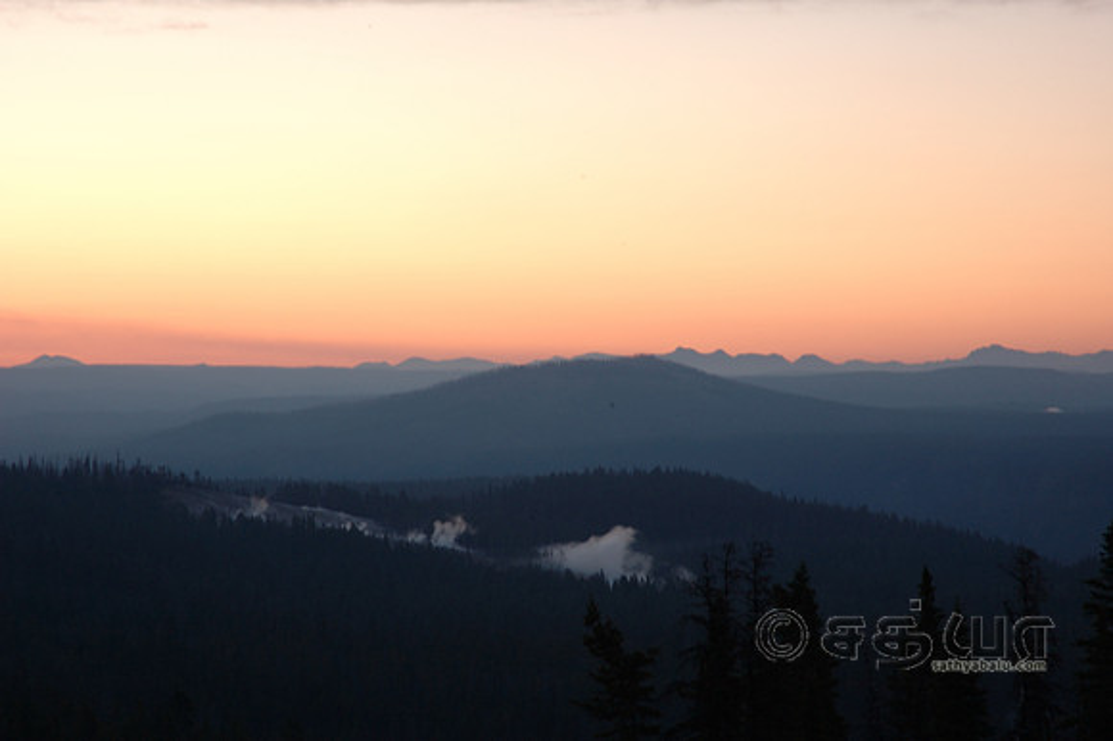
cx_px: 556
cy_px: 370
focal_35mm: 105
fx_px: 3244
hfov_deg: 19.5
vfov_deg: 13.0
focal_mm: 70
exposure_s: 2
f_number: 22
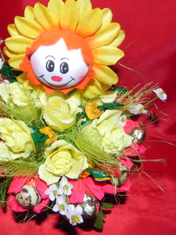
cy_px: 111
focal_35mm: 39
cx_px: 56
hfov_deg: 36.4
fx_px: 264
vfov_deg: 47.8
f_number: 2.8
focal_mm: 4.6
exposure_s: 1/2000
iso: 160
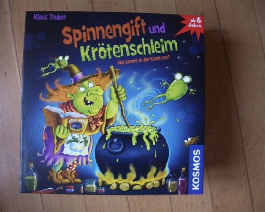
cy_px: 106
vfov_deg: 40.1
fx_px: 290
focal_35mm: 37
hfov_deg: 49.1
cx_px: 126
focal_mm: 5.8
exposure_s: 1/100
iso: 200
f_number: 2.6
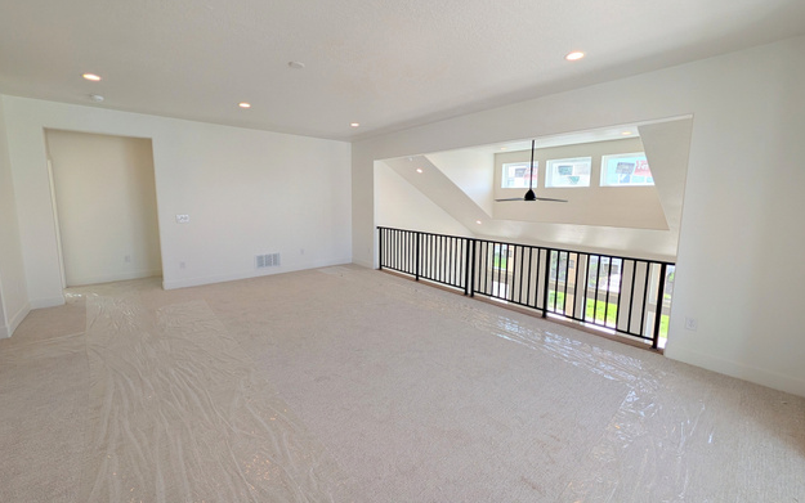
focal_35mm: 13
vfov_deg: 82.8
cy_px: 235
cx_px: 397
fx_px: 285
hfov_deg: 109.3
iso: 48
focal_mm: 2.02
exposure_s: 1/364
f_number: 1.7
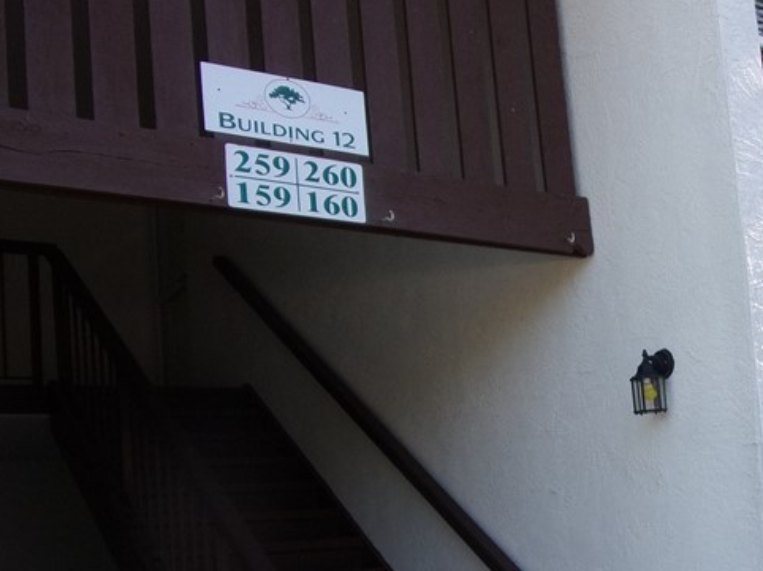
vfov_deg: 28.2
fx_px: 1124
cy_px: 419
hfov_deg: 35.1
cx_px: 703
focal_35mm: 51
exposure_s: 1/200
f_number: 3.3
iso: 80
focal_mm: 4.3
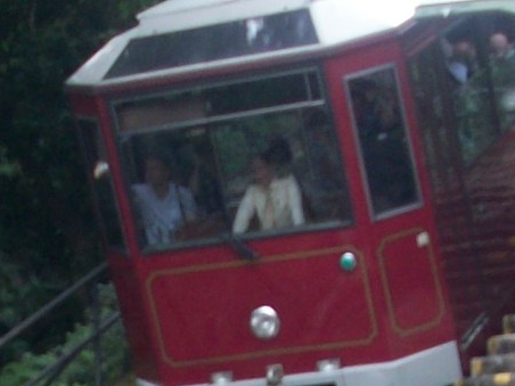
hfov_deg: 12.8
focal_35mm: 154
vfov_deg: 9.5
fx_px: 2291
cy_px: 455
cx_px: 220
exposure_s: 1/80.2
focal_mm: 5.7
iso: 64
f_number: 2.8
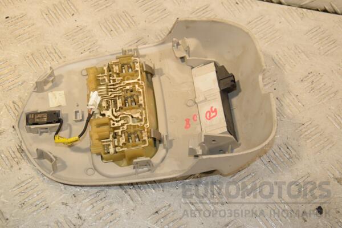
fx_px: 641
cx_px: 171
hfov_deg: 29.9
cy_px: 114
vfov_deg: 20.2
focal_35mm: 68
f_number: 8
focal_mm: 45
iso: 800
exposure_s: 1/200
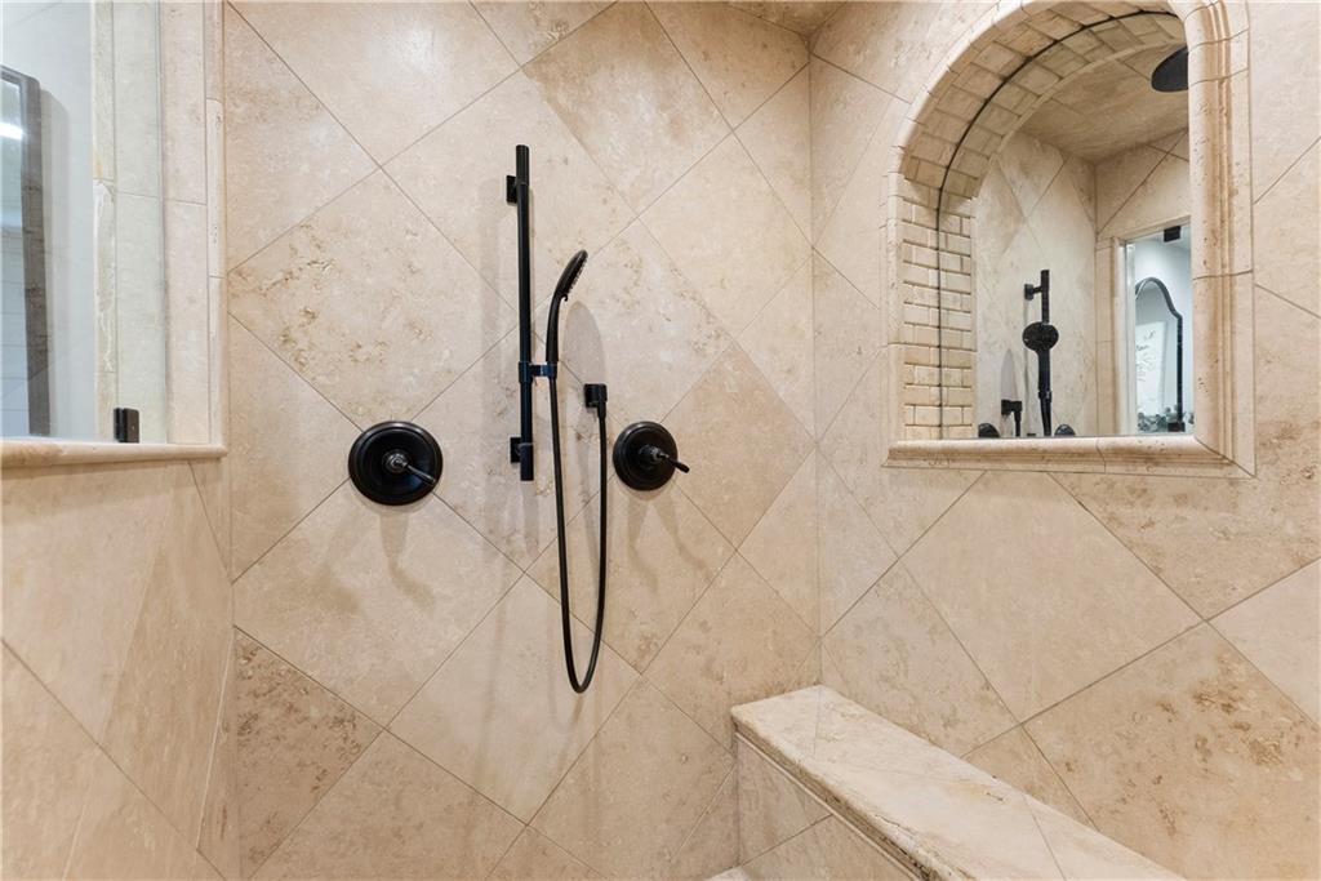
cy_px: 440
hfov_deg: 100.8
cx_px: 660
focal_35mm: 15
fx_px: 547
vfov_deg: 77.7
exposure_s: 1/8
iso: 800
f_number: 7.1
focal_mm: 14.9
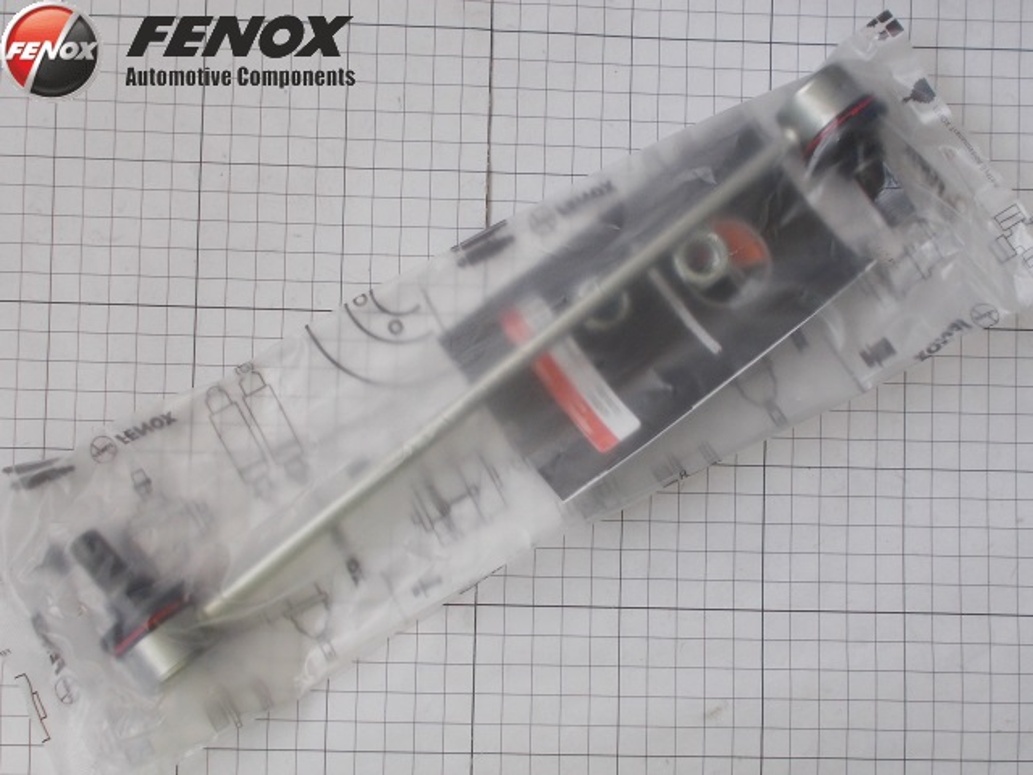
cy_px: 388
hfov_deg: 67.3
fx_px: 776
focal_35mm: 26
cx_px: 516
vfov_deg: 53.1
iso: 80
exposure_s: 1/200
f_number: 3.2
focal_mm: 4.6
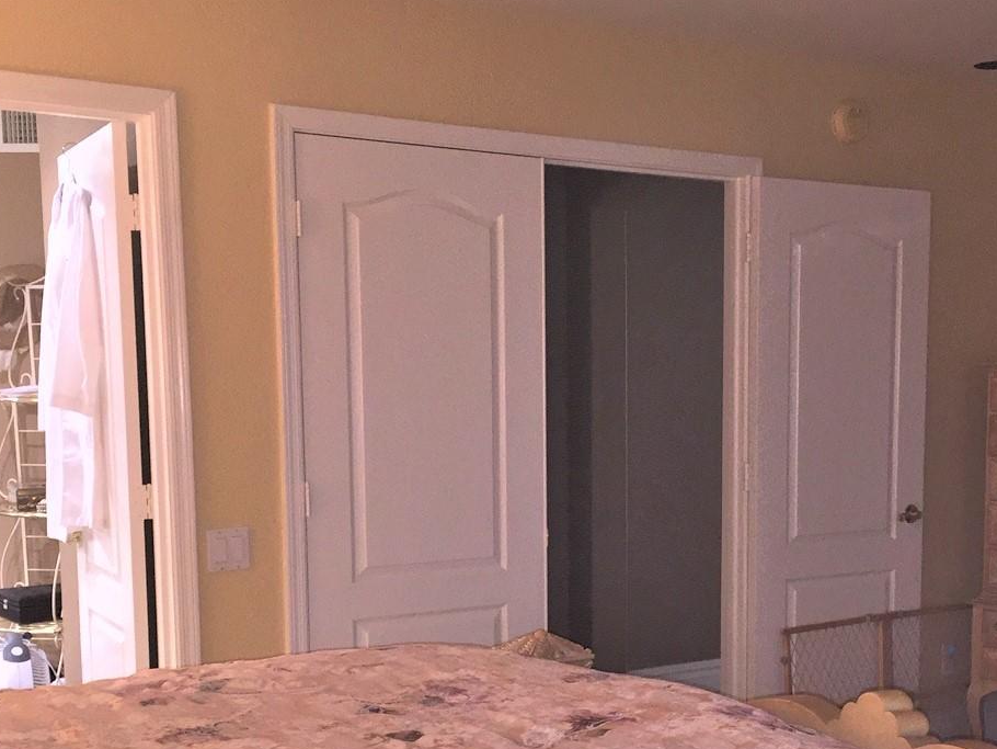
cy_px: 558
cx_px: 667
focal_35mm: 52
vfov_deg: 27.7
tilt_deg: -8.0
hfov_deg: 36.4
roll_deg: -0.7
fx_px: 1498
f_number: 2.2
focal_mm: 4.15
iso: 125
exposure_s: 1/24
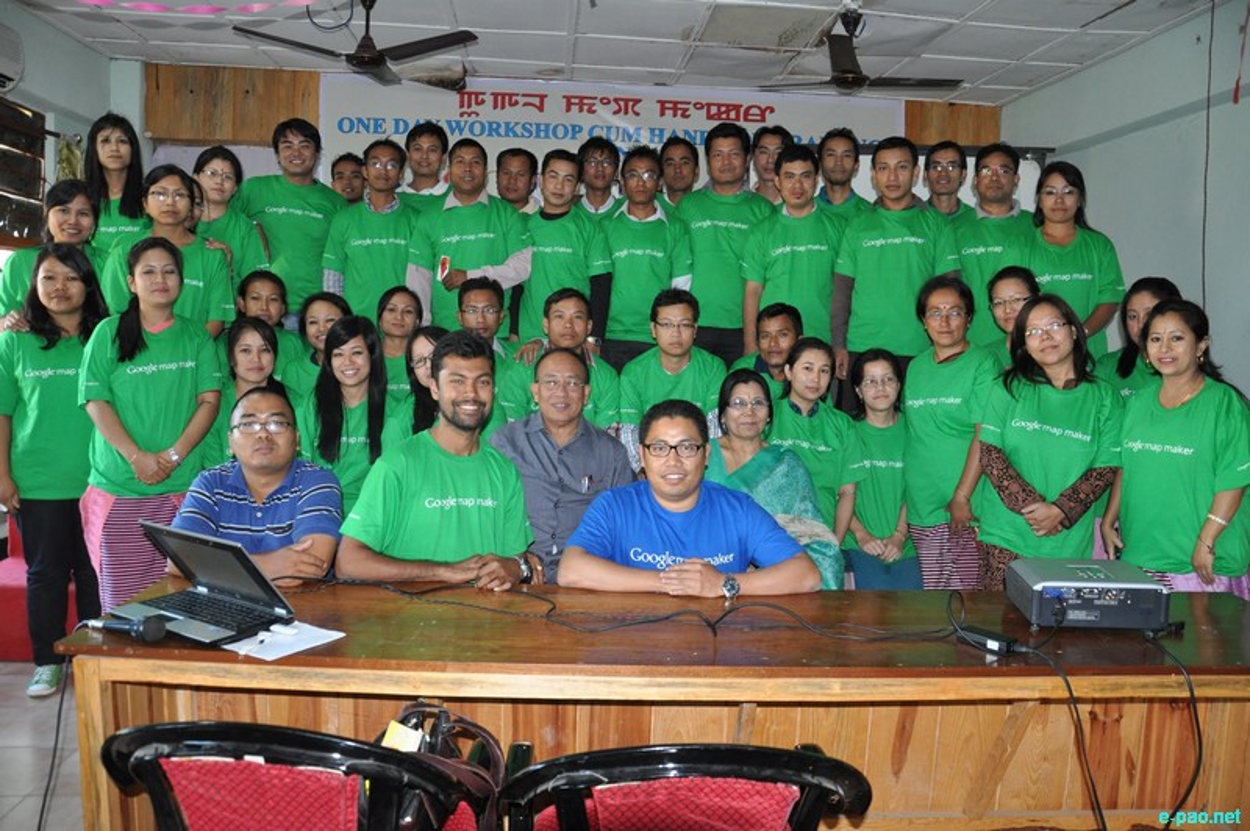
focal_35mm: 27
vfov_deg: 47.9
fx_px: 937
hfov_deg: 67.4
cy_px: 416
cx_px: 625
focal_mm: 18
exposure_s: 1/60
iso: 800
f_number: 3.5
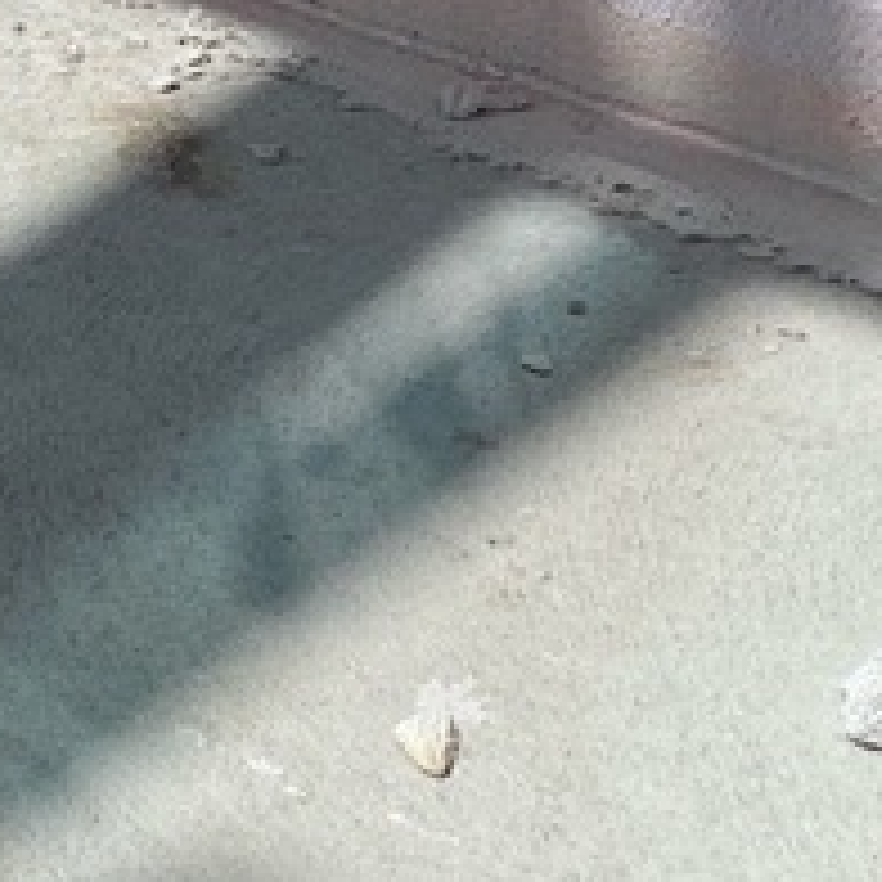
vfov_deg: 13.3
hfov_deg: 13.1
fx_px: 3776
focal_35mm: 131
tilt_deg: -28.9
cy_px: 212
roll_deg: -4.0
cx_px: -104
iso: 16
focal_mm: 3
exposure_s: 1/5814
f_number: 1.8
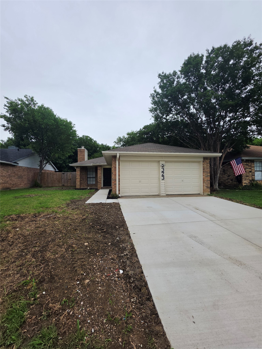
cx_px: 131
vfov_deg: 106.2
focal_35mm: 13
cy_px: 174
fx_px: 131
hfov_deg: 89.9
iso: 32
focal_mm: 2.2
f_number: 1.9
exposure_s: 1/341
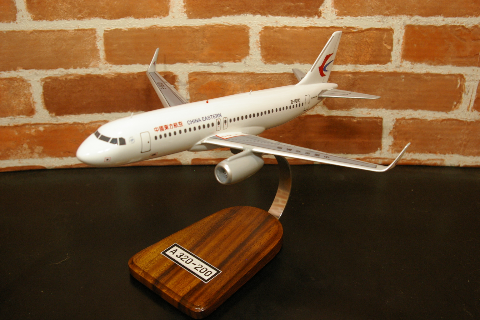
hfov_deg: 40.0
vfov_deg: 27.3
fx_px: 660
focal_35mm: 50
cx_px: 240
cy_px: 160
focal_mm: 33
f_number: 5.6
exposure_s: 1/45
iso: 800
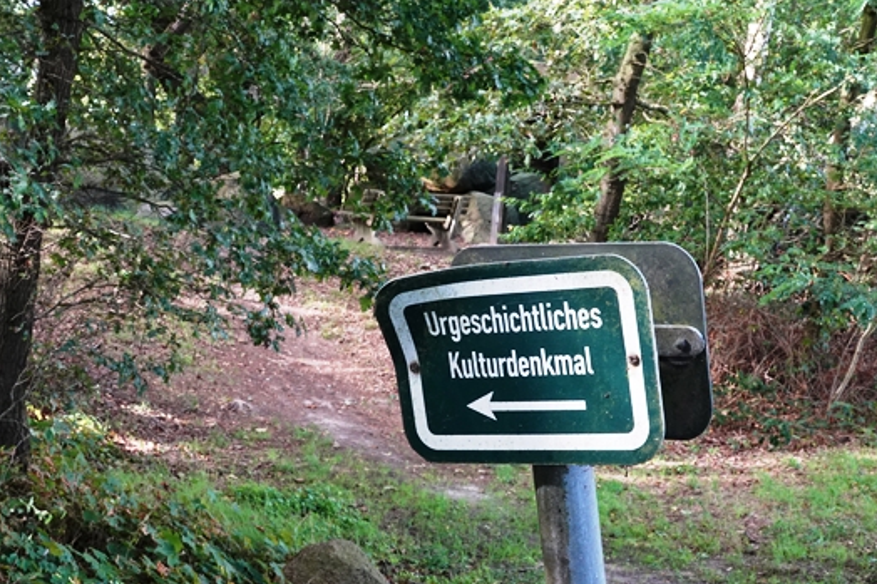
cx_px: 459
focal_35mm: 66
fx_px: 1607
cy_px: 337
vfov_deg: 20.6
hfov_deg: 30.5
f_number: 8
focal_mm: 19.68
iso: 800
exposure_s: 1/60
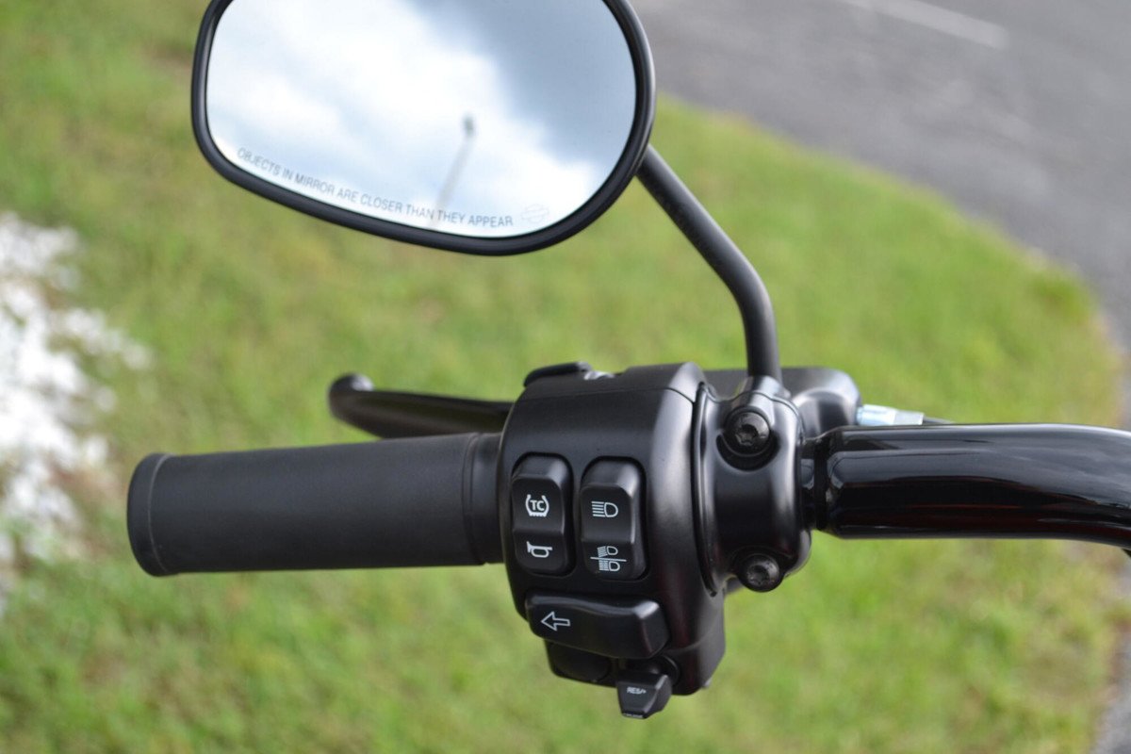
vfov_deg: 20.6
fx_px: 2073
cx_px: 566
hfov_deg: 30.5
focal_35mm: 66
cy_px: 377
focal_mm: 44
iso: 320
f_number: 5.6
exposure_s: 1/125
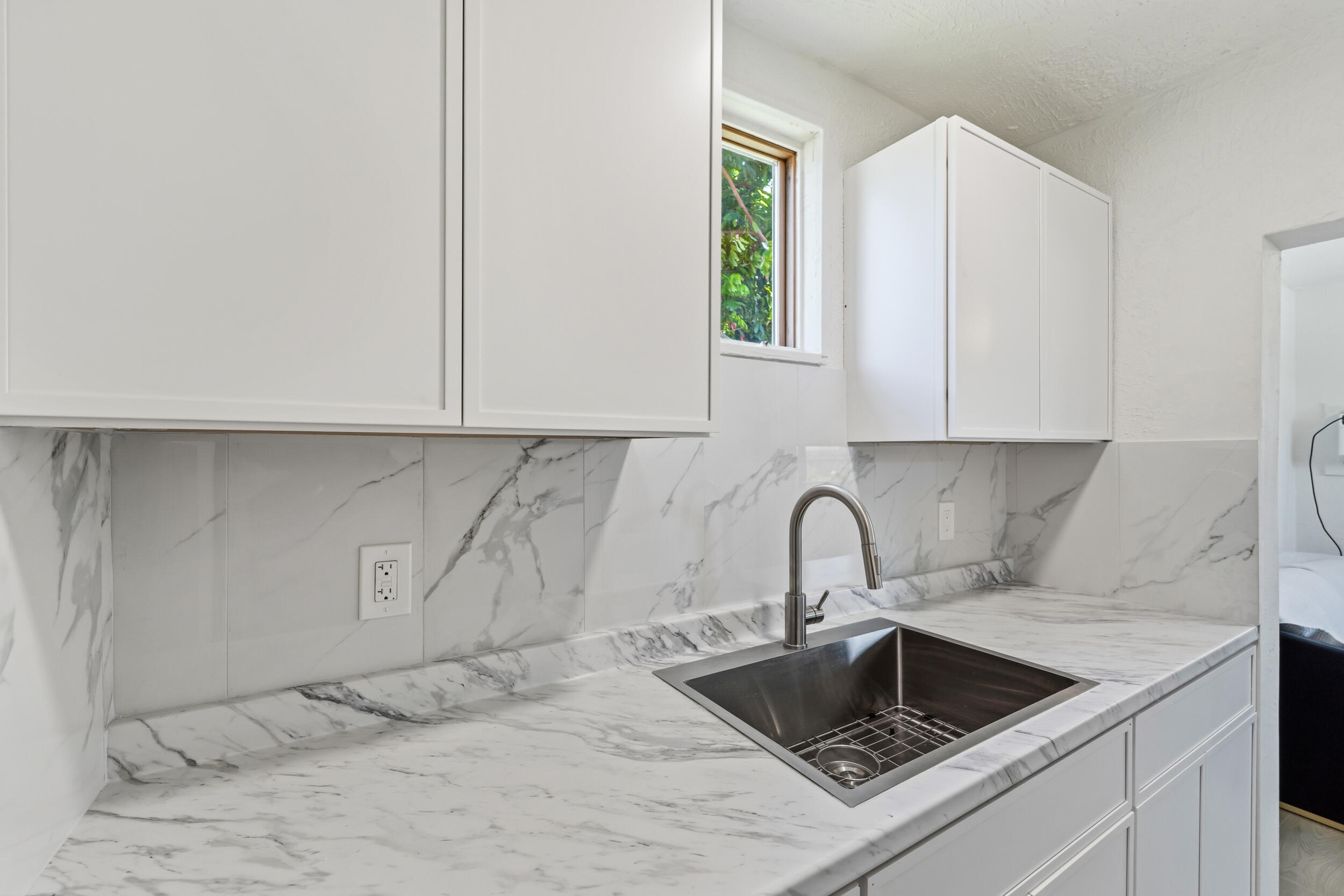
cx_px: 672
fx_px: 523
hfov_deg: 104.3
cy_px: 448
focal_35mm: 14
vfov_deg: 81.2
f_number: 9
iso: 250
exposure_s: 1/10
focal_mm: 14
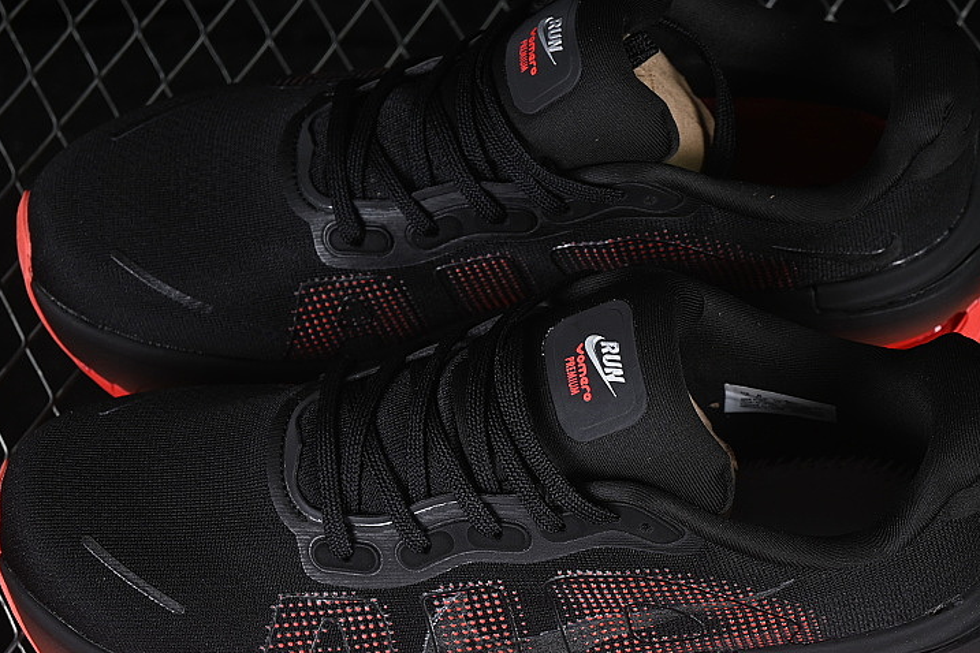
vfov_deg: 12.1
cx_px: 529
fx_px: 3076
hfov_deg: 18.1
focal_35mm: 113
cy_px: 436
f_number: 6.3
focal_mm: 50
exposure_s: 1/50
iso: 160
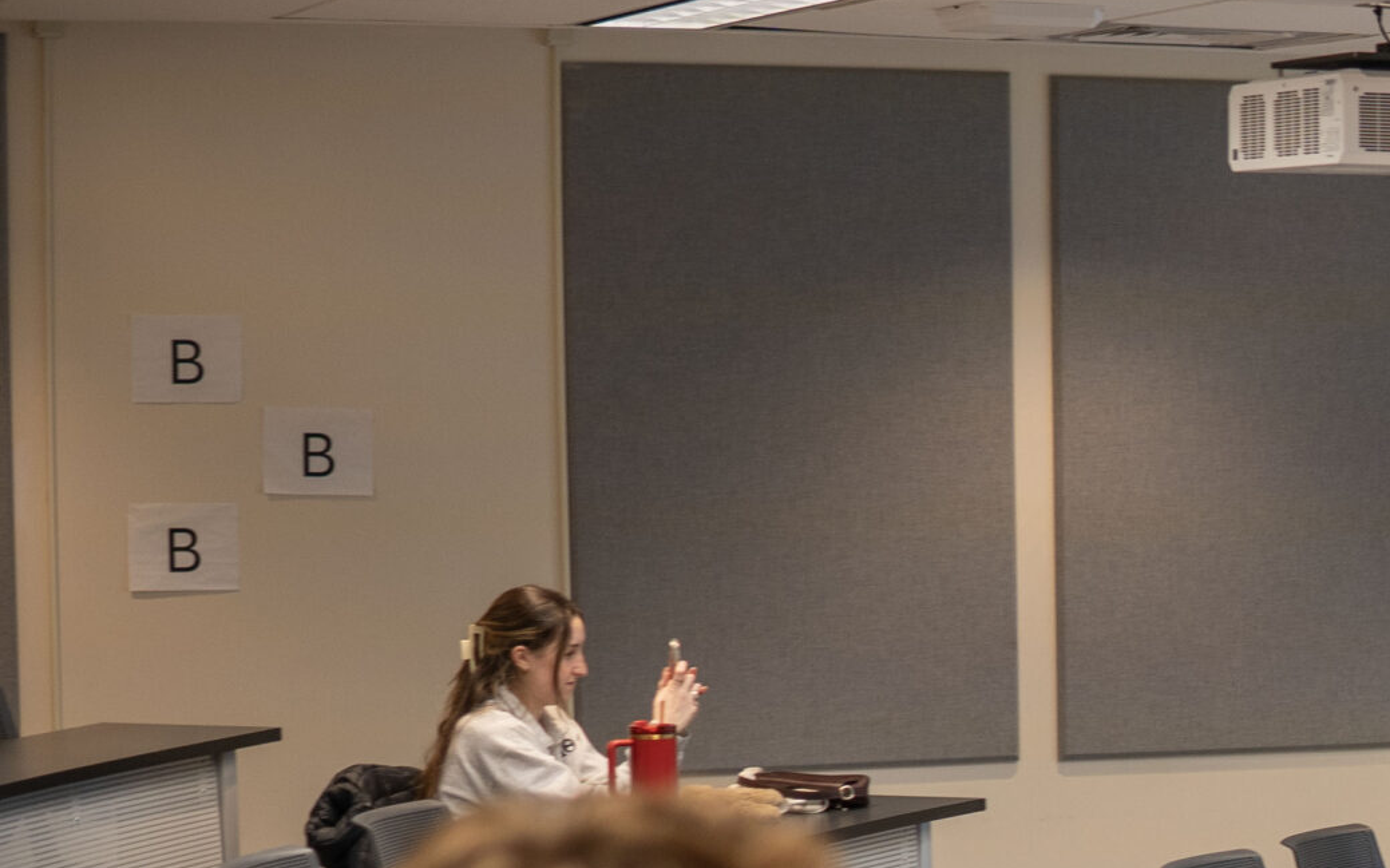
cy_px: 944
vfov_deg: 11.4
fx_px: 4280
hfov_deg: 17.6
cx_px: 1670
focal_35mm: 113
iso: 160
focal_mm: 30
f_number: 1.8
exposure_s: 1/125
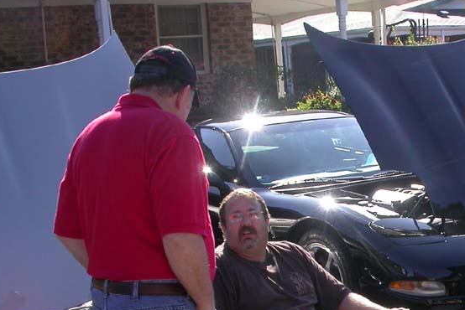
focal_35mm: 73
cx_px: 418
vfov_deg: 18.4
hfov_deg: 26.8
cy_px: 280
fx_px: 943
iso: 100
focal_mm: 7.85
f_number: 6
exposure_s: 1/185
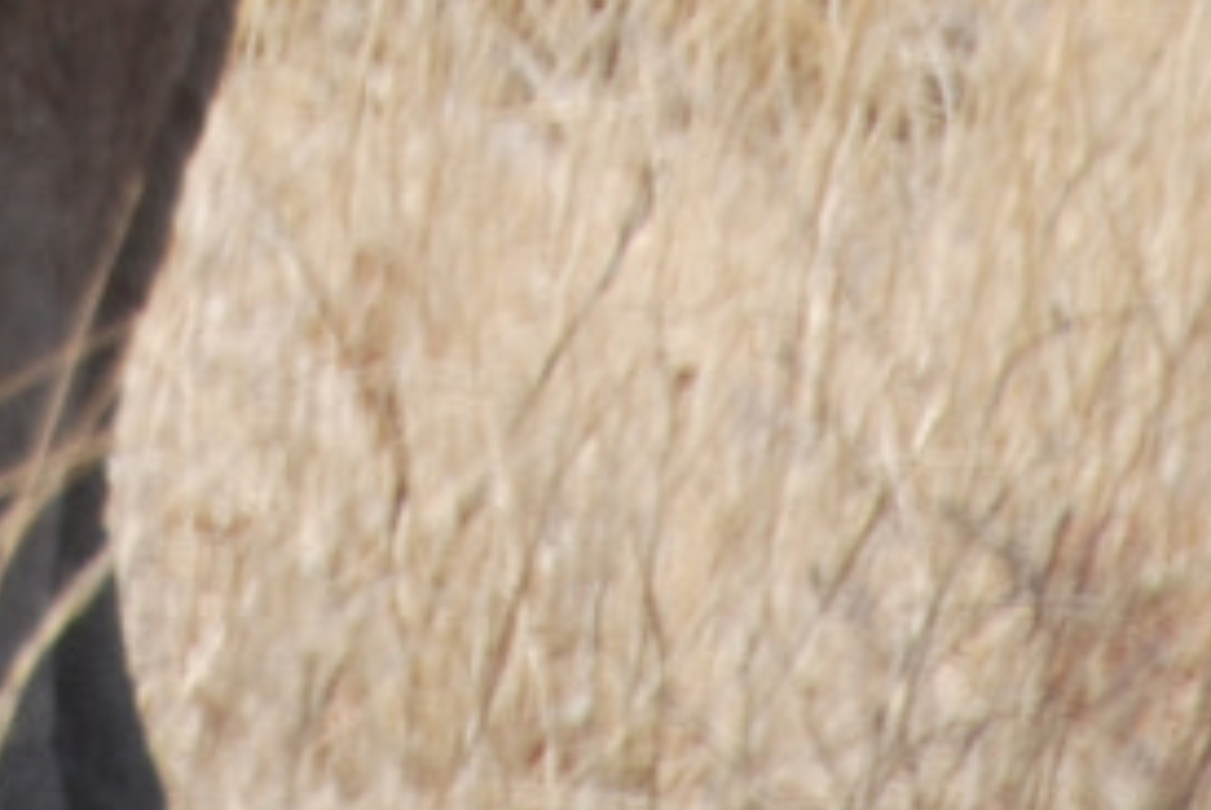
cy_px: -1684
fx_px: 158166
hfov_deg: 0.4
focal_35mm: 4697
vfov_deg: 0.3
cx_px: -273
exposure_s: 1/60
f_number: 16
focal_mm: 420
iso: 100
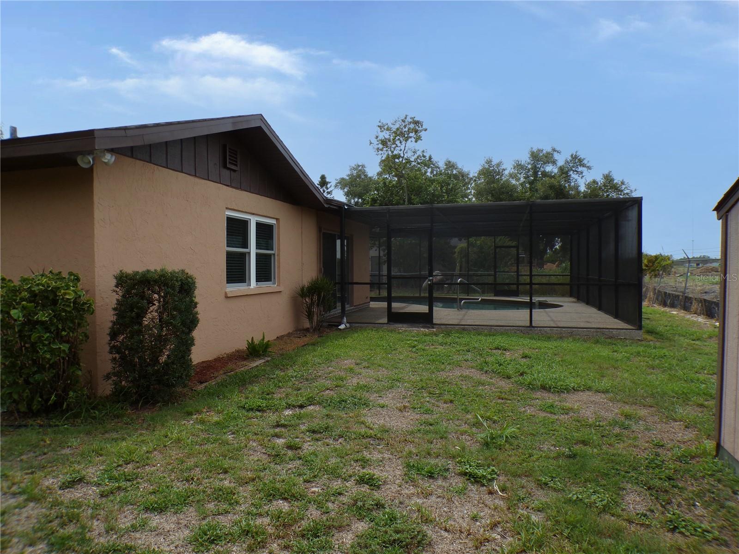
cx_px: 370
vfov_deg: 56.8
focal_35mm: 24
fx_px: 512
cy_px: 277
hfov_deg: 71.6
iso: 100
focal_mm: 4.3
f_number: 4.4
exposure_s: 1/600
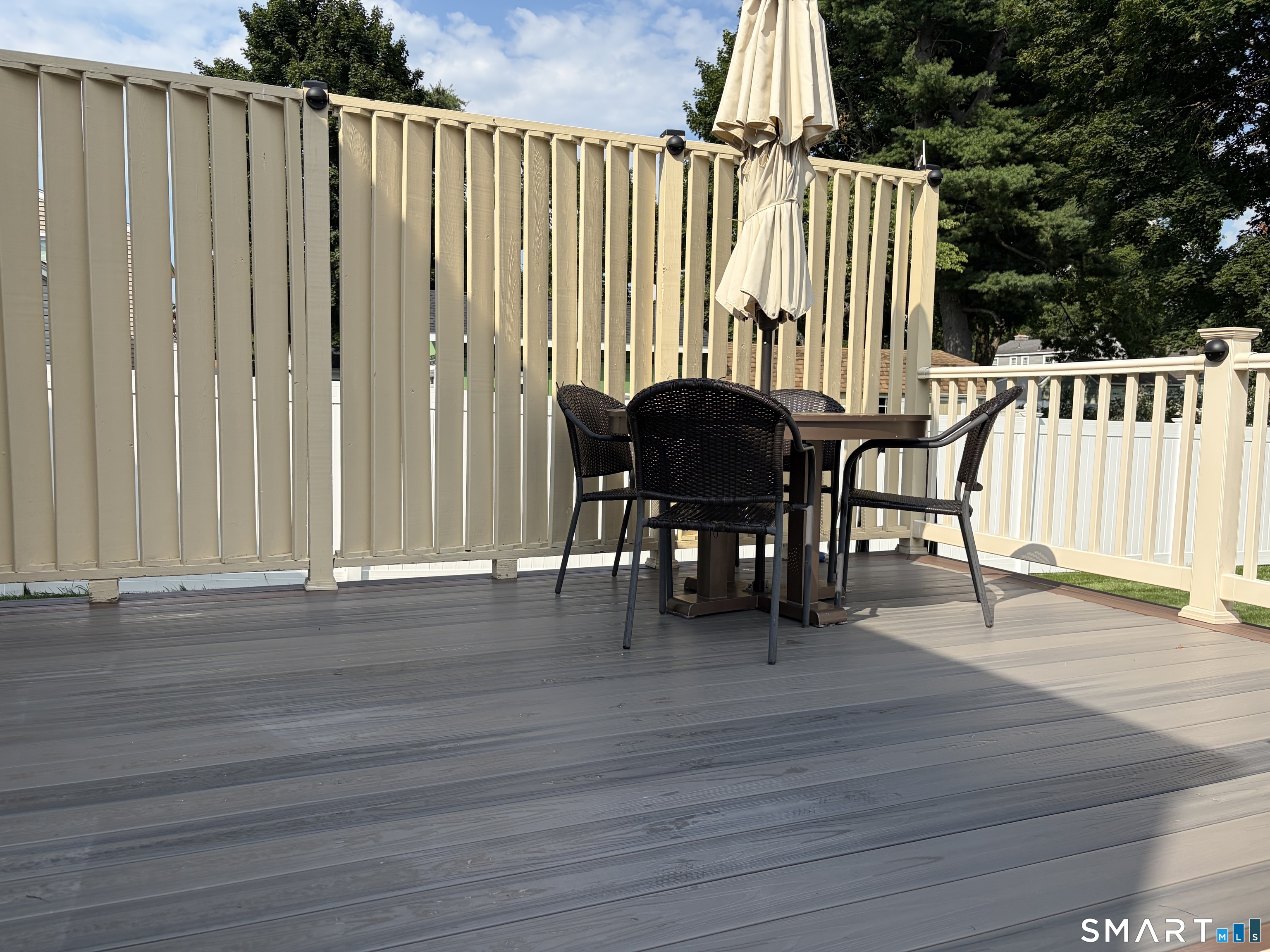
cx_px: 635
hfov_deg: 67.3
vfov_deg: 53.1
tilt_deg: -3.9
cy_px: 476
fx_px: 954
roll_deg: +0.3
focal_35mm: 26
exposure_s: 1/3623
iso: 50
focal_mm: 5.96
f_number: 1.6
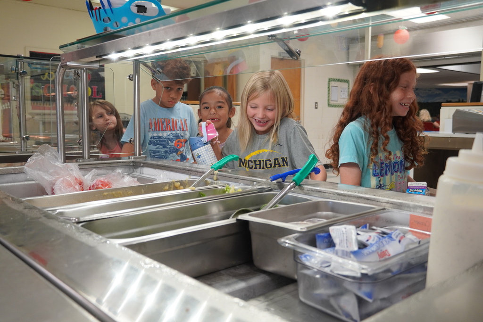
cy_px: 161
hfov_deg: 57.2
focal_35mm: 33
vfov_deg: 40.0
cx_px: 242
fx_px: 443
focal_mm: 22
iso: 640
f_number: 4
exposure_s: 1/160
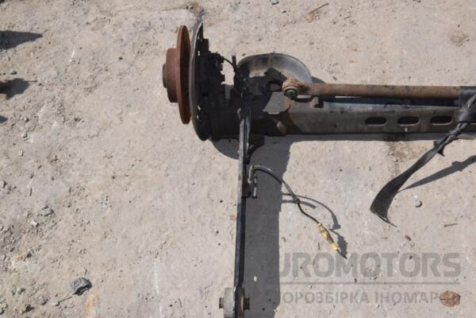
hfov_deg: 43.6
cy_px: 159
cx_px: 238
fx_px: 595
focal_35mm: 45
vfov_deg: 29.9
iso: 800
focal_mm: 30
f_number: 29
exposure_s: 1/200
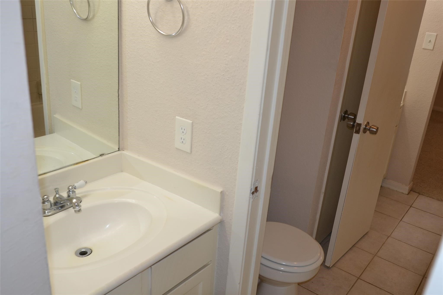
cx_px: 222
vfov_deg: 43.6
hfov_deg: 61.9
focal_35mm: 30
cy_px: 148
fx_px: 369
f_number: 4
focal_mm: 20
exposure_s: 1/125
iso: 320
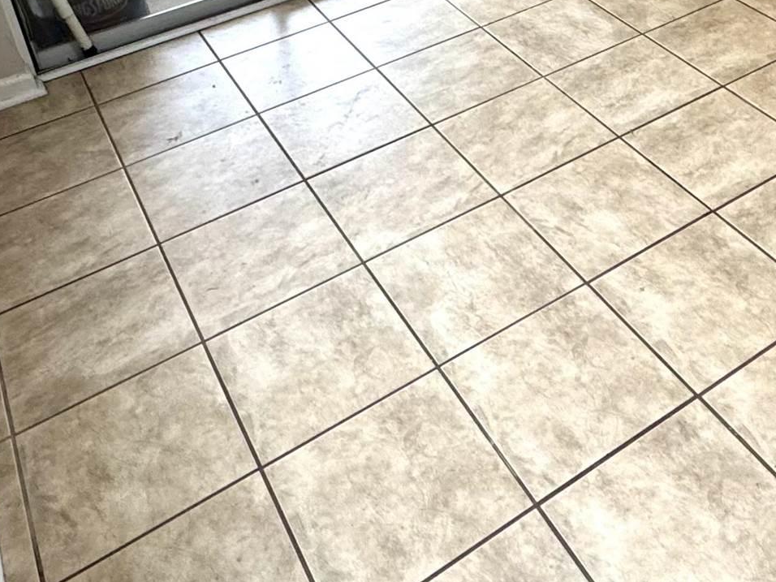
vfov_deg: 29.2
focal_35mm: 45
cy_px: -50
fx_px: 1009
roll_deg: +4.0
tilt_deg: -27.1
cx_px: 575
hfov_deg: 41.0
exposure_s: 1/120
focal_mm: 2.22
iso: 250
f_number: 2.2
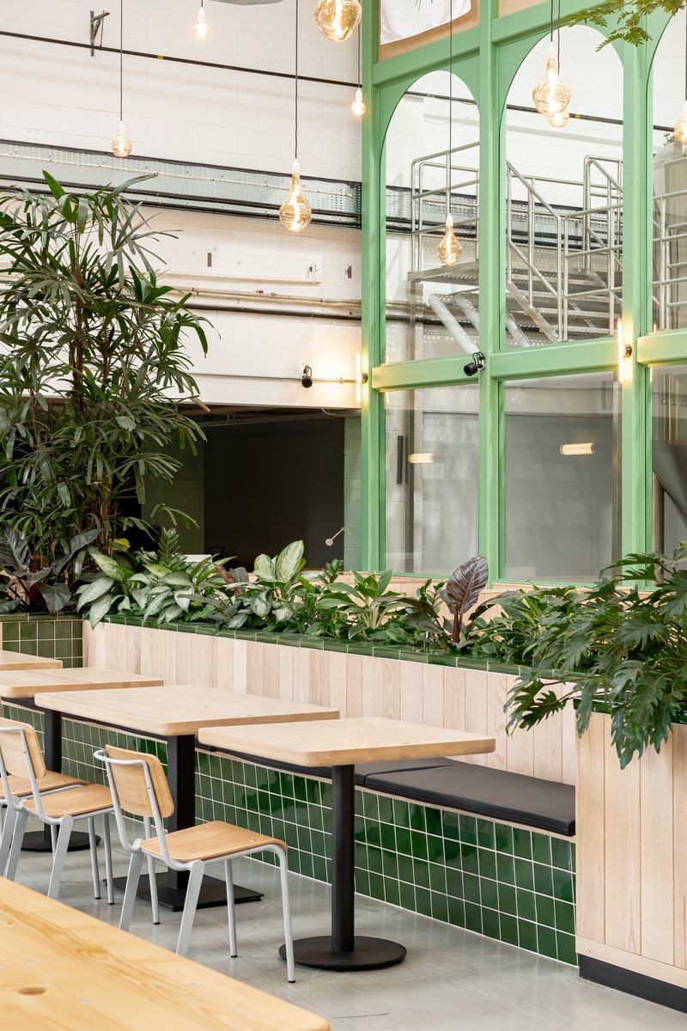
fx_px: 1775
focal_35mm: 62
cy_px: 516
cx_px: 344
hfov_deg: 21.9
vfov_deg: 32.4
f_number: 10
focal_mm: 62
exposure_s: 1/4
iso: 200
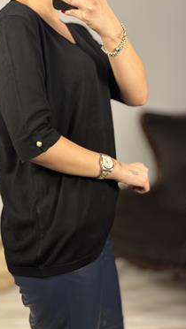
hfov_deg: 20.7
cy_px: 161
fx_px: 507
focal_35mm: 58
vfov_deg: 36.0
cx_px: 53
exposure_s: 1/50
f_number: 1.78
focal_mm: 6.86
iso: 125
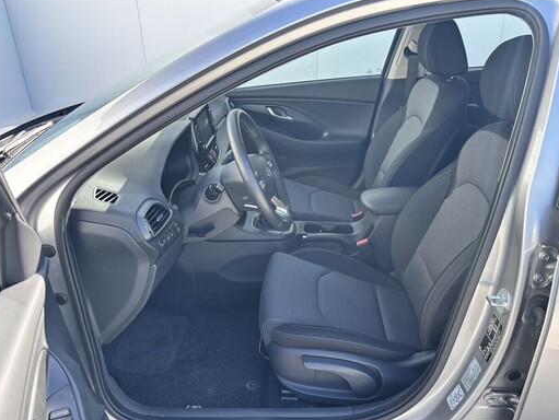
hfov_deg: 63.4
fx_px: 452
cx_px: 290
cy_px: 218
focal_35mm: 28
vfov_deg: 49.8
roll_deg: +1.4
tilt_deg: -25.6
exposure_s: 1/272
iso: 50
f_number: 1.6
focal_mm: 5.96
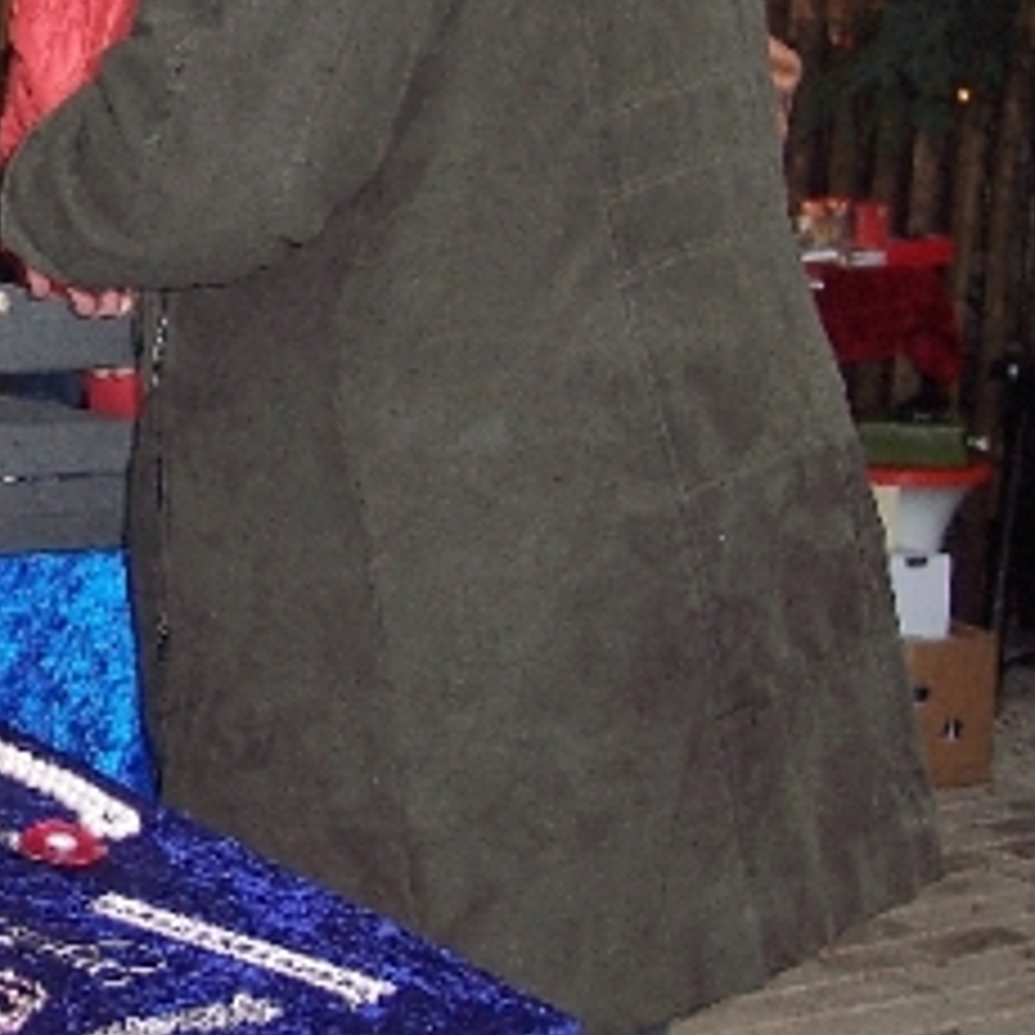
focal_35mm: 96
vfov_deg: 18.0
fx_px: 3247
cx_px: -90
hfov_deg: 17.5
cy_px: 248
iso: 100
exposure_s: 1/60
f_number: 2.8
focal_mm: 8
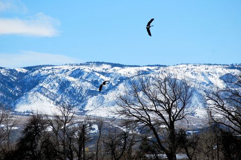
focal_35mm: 205
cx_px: 120
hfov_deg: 10.1
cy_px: 80
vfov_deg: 6.7
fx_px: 1368
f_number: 6.3
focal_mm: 135
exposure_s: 1/640
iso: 100
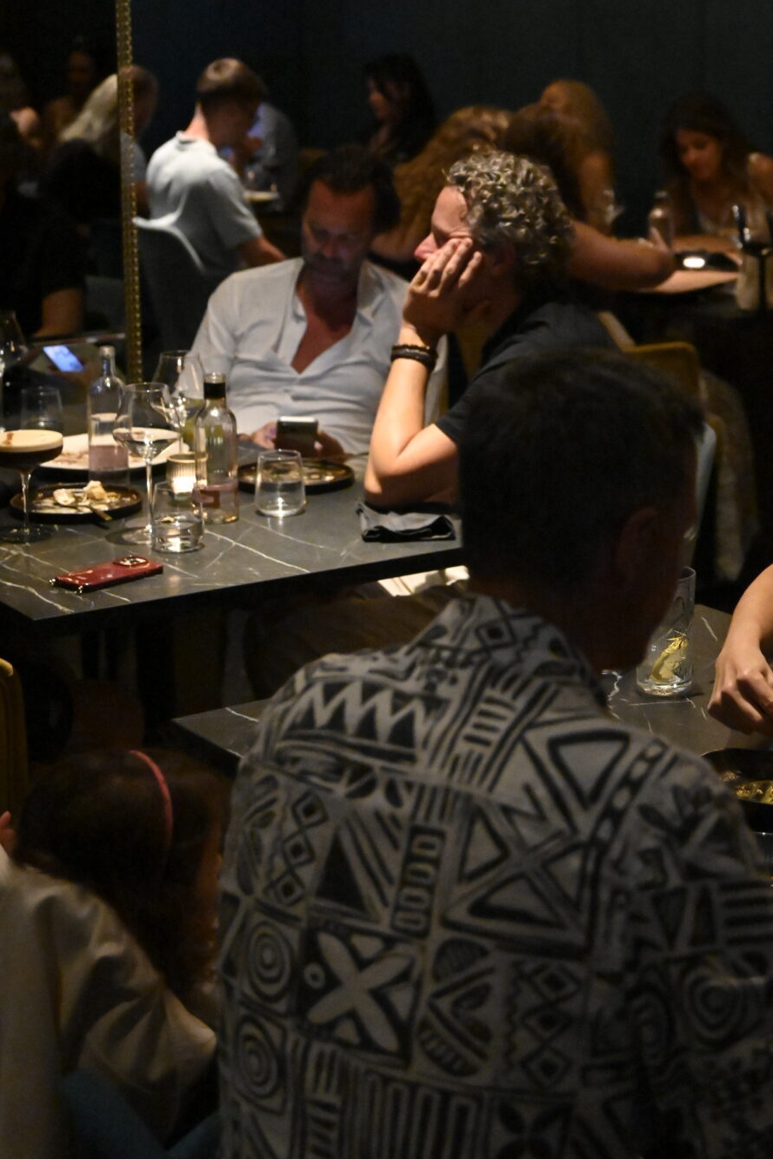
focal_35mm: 73
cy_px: 244
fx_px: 2350
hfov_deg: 18.6
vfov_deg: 27.2
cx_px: 505
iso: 6400
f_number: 2.8
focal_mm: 38
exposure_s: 1/100
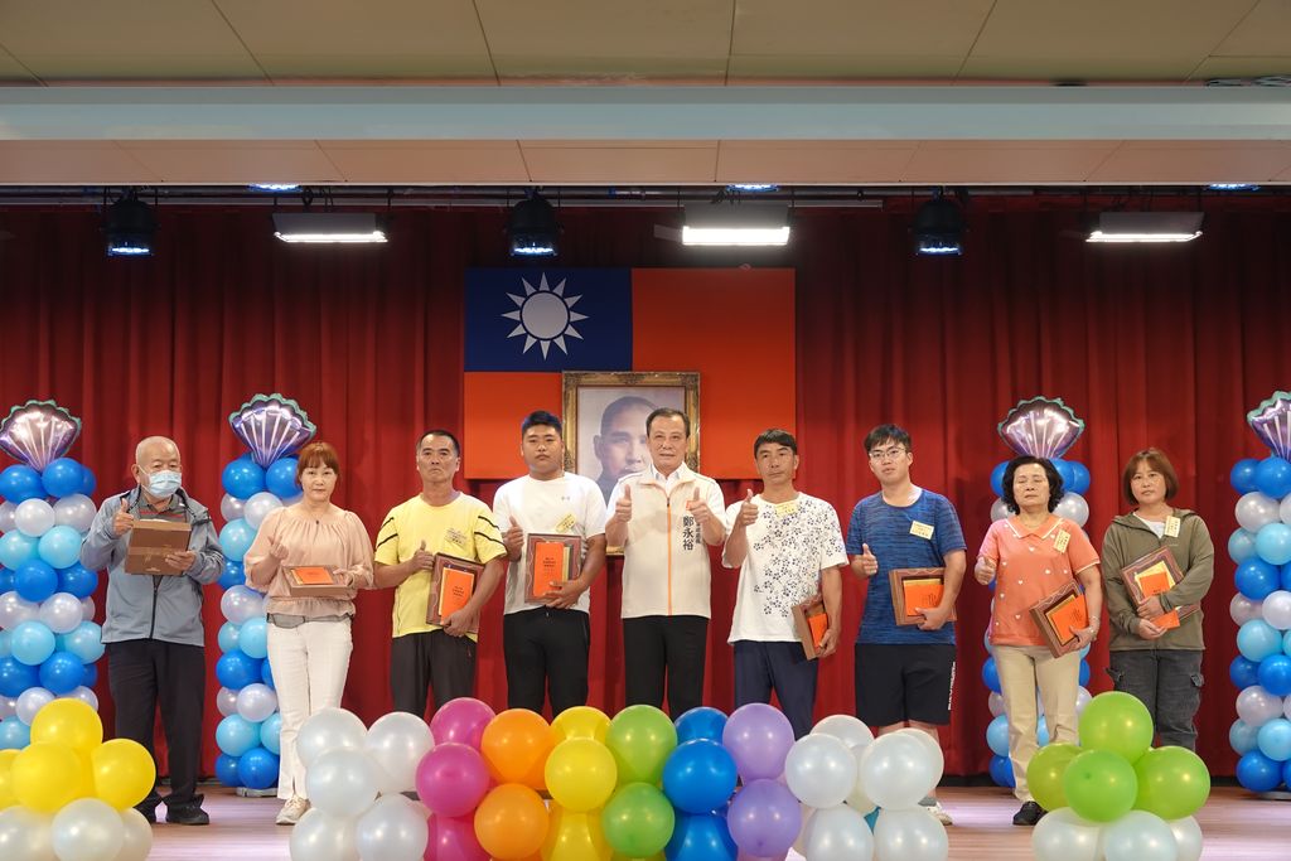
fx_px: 2259
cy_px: 430
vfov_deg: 21.6
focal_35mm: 63
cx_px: 646
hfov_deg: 31.9
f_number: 3.5
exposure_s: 1/80
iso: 400
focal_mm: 23.09
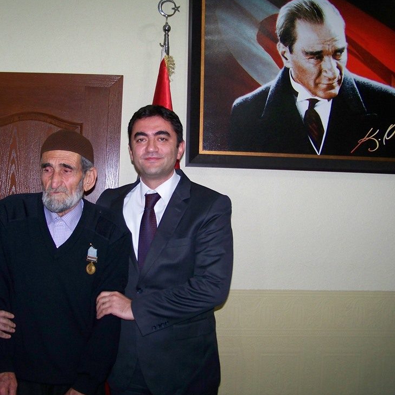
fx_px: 529
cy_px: 188
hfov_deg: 40.6
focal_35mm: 41
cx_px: 147
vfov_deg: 40.9
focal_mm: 5.85
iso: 200
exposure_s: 1/30
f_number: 2.8
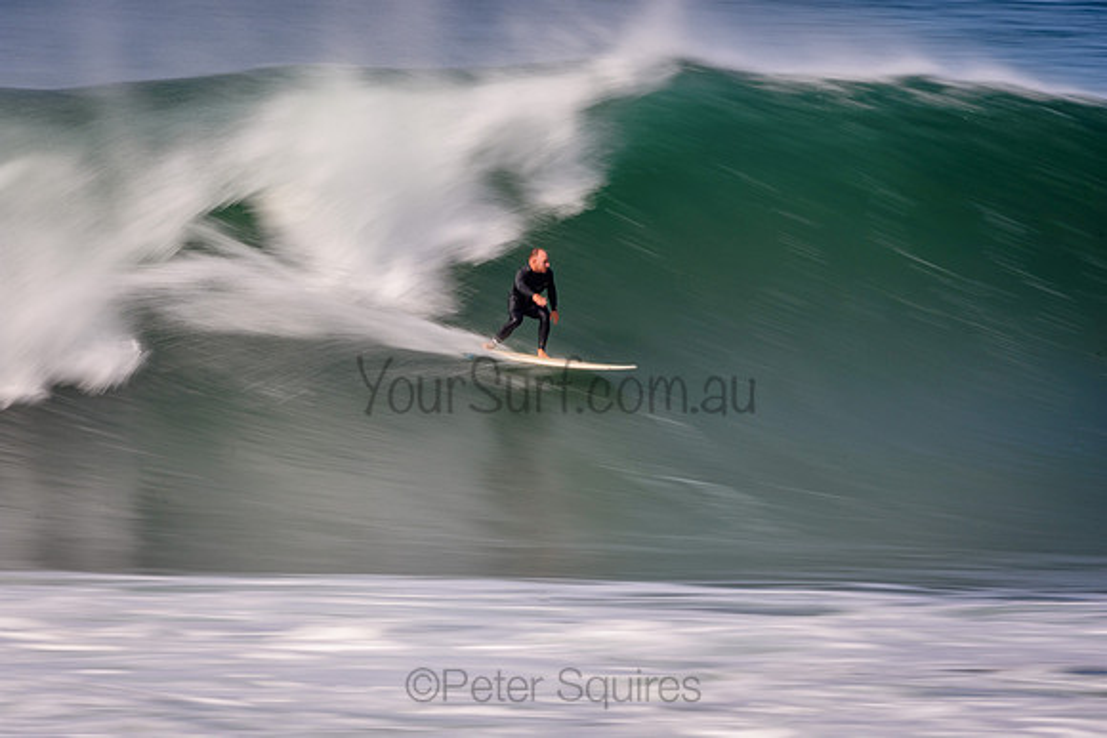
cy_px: 369
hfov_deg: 3.4
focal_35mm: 600
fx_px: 18453
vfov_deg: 2.3
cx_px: 554
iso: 100
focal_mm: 400
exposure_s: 1/20
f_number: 18
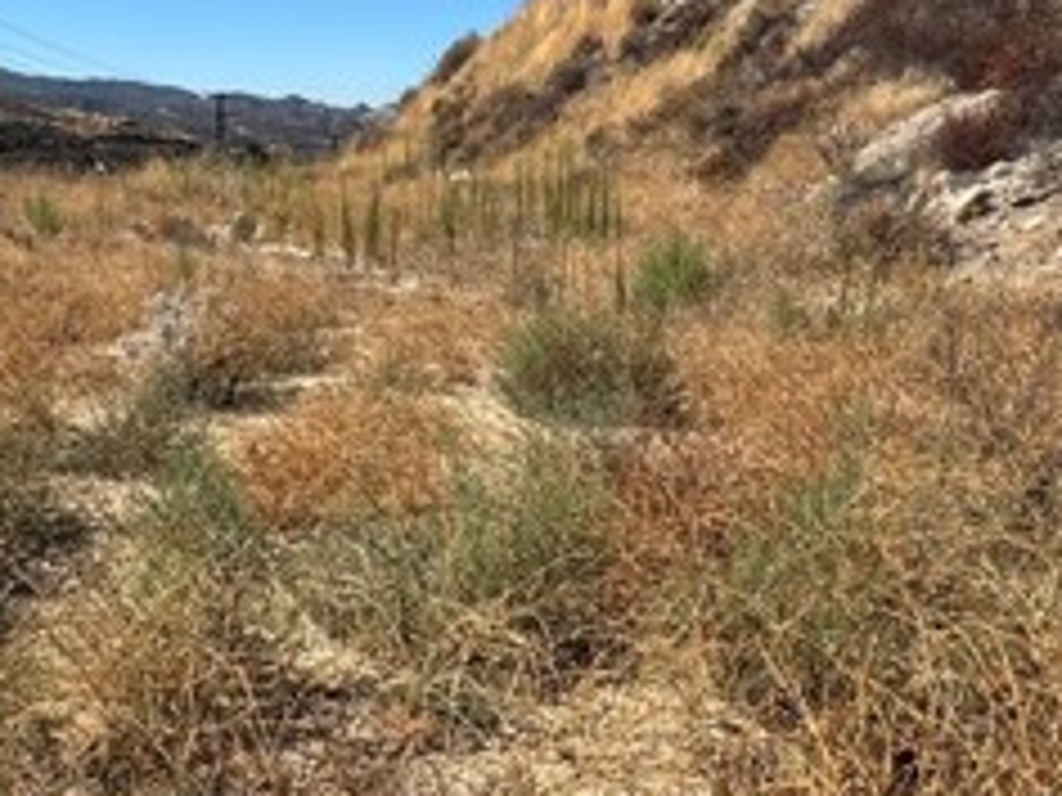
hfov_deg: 47.6
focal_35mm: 38
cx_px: 297
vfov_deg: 37.7
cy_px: 360
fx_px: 1166
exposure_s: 1/2146
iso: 50
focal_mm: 2.22
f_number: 2.2
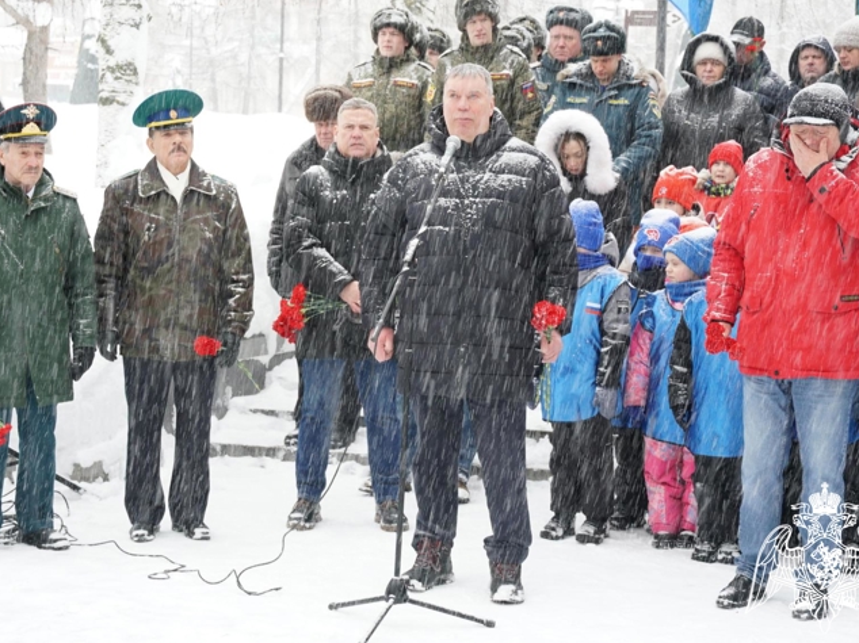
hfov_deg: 29.2
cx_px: 411
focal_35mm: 67
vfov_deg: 22.1
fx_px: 1651
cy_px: 309
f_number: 5.6
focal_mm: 39
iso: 320
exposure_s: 1/60
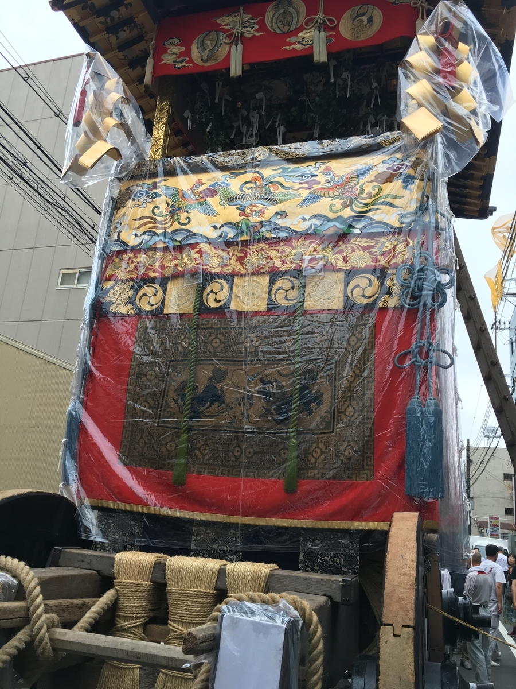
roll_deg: -5.6
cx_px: 258
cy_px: 344
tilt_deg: +15.4
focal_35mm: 29
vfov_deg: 61.7
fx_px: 576
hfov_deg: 48.2
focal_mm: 4.15
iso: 40
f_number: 2.2
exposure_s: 1/120
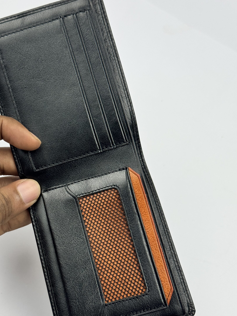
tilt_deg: -50.9
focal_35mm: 57
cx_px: 98
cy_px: 173
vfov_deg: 33.8
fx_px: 520
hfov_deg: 25.6
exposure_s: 1/333
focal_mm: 6.76
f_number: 1.78
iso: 64
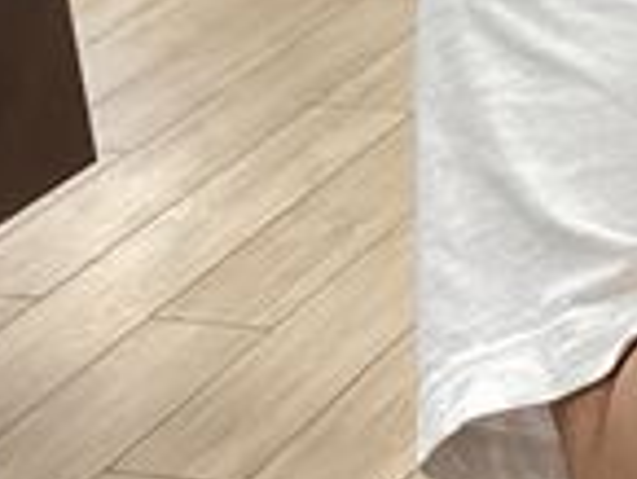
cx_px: 1120
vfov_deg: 11.2
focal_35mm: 128
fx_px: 2357
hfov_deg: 13.8
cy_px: -193
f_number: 2.4
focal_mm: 3.3
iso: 64
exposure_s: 1/100
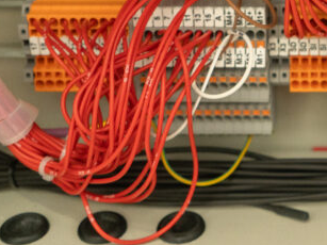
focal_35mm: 122
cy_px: -95
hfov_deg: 15.5
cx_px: 396
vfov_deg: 11.7
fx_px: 1152
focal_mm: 38
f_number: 4
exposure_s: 1/80
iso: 1250
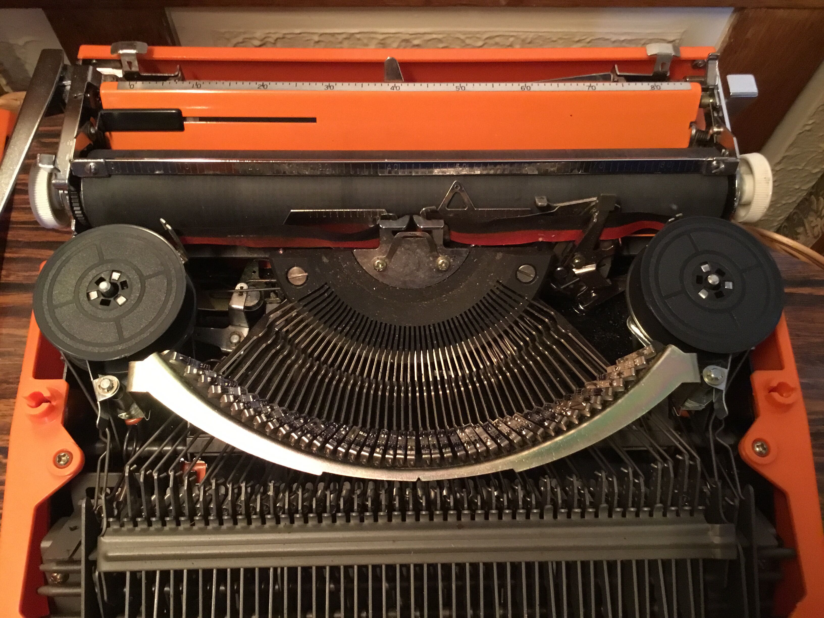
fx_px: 738
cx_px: 412
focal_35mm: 31
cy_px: 309
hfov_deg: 58.4
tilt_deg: -63.4
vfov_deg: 45.4
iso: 400
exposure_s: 1/17
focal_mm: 3.3
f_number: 2.4
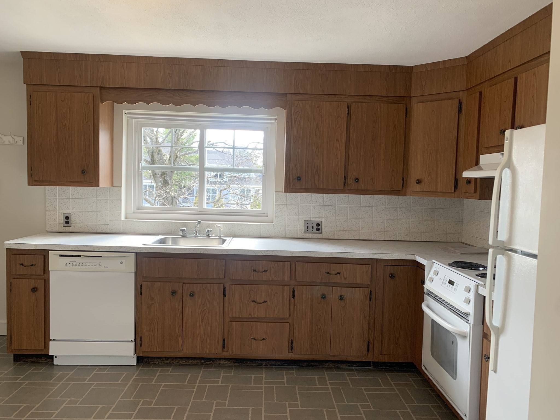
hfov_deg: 67.3
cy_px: 210
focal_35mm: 26
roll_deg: -1.4
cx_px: 280
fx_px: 421
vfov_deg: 53.1
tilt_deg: -4.9
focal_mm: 4.25
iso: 50
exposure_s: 1/60
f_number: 1.8
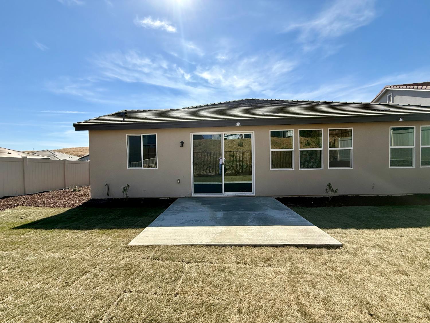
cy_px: 162
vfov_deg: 85.7
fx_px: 174
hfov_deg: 102.1
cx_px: 215
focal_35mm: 14
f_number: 2.2
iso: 50
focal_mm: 2.22
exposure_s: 1/1745
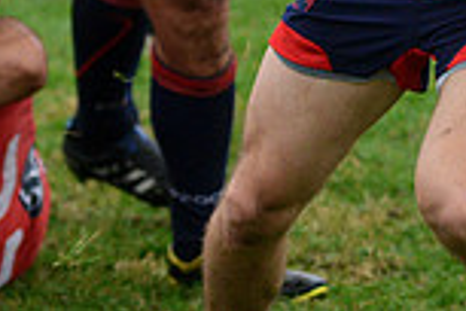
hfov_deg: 7.2
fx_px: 3676
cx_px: 585
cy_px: -276
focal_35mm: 284
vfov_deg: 4.8
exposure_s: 1/500
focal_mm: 75
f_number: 2.8
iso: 1600
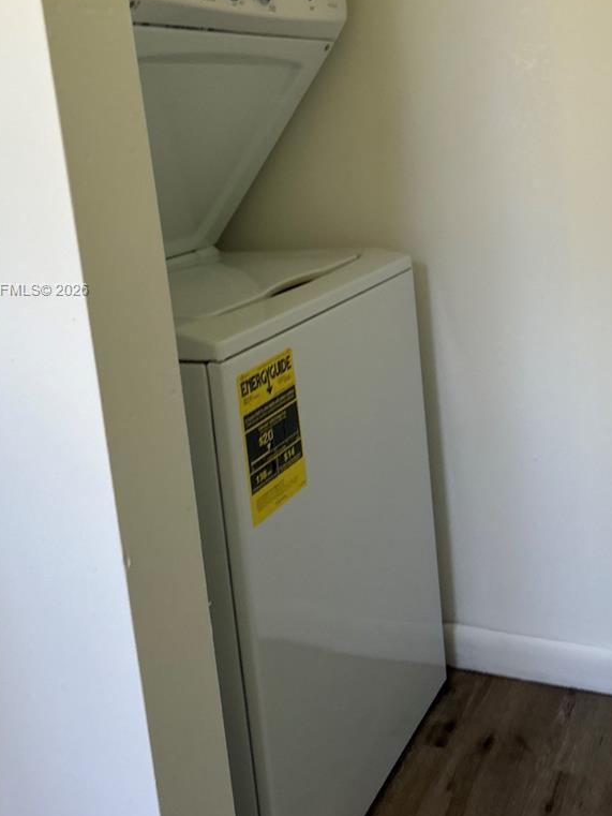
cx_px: 372
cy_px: 291
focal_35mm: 41
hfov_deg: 35.0
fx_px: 966
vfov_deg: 45.3
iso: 125
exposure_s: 1/121
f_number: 1.5
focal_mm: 5.7
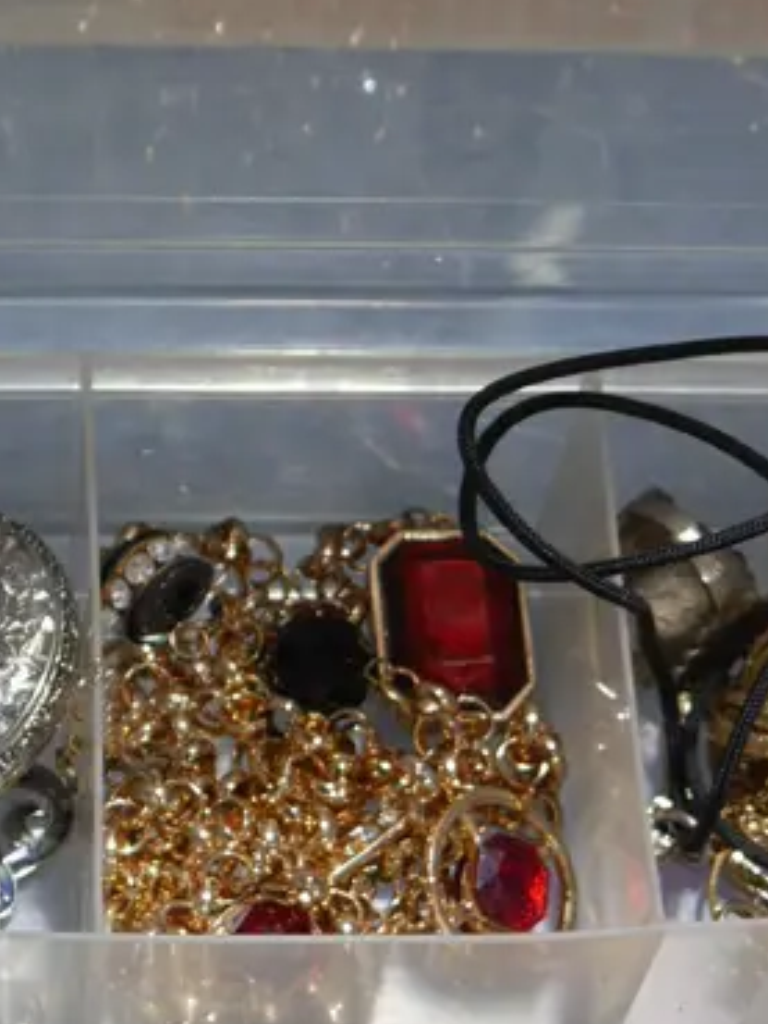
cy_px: 477
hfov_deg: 13.3
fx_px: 3282
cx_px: 299
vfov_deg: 17.7
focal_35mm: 111
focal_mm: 20
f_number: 4.4
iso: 200
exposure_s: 1/60
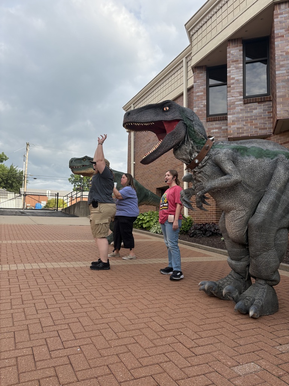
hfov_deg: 53.1
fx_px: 289
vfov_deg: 67.3
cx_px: 144
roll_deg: -1.6
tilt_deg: +6.2
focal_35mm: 26
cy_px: 193
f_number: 1.6
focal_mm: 5.96
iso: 50
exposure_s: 1/987
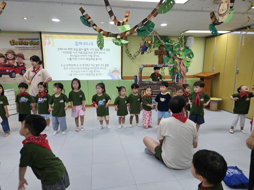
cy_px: 95
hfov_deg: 73.9
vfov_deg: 58.9
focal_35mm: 23
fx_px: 169
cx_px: 127
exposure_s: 1/120
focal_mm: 5.4
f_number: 1.8
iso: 80
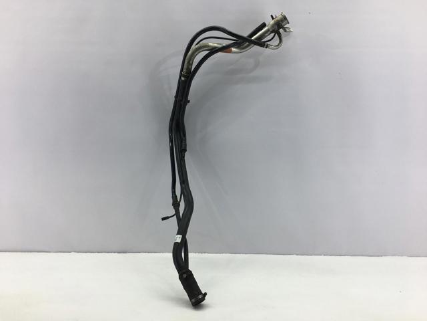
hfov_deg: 61.7
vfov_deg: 48.2
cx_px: 214
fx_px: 358
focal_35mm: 29
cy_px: 160
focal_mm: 4.15
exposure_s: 1/123
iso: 25
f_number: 2.2
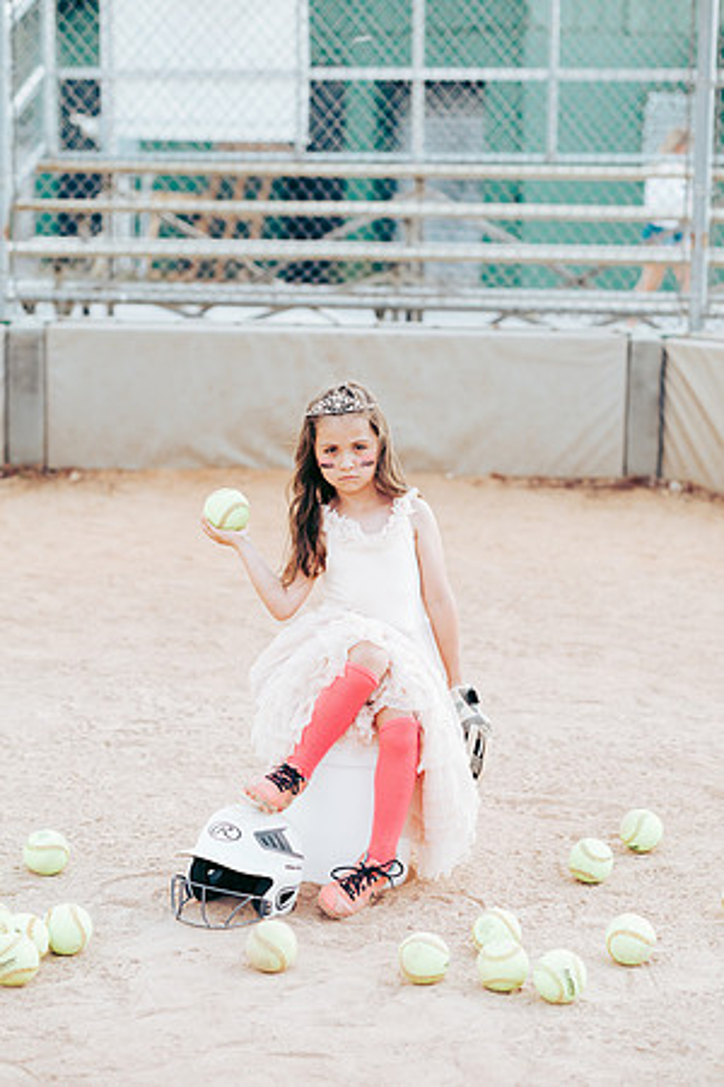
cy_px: 544
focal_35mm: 85
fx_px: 2564
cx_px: 362
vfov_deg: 23.9
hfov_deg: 16.1
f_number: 2.8
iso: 160
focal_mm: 85
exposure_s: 1/400
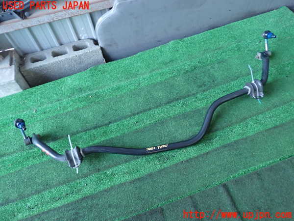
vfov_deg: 46.8
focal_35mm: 30
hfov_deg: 60.0
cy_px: 110
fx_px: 255
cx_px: 147
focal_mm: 5.4
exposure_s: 1/30
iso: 200
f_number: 2.3
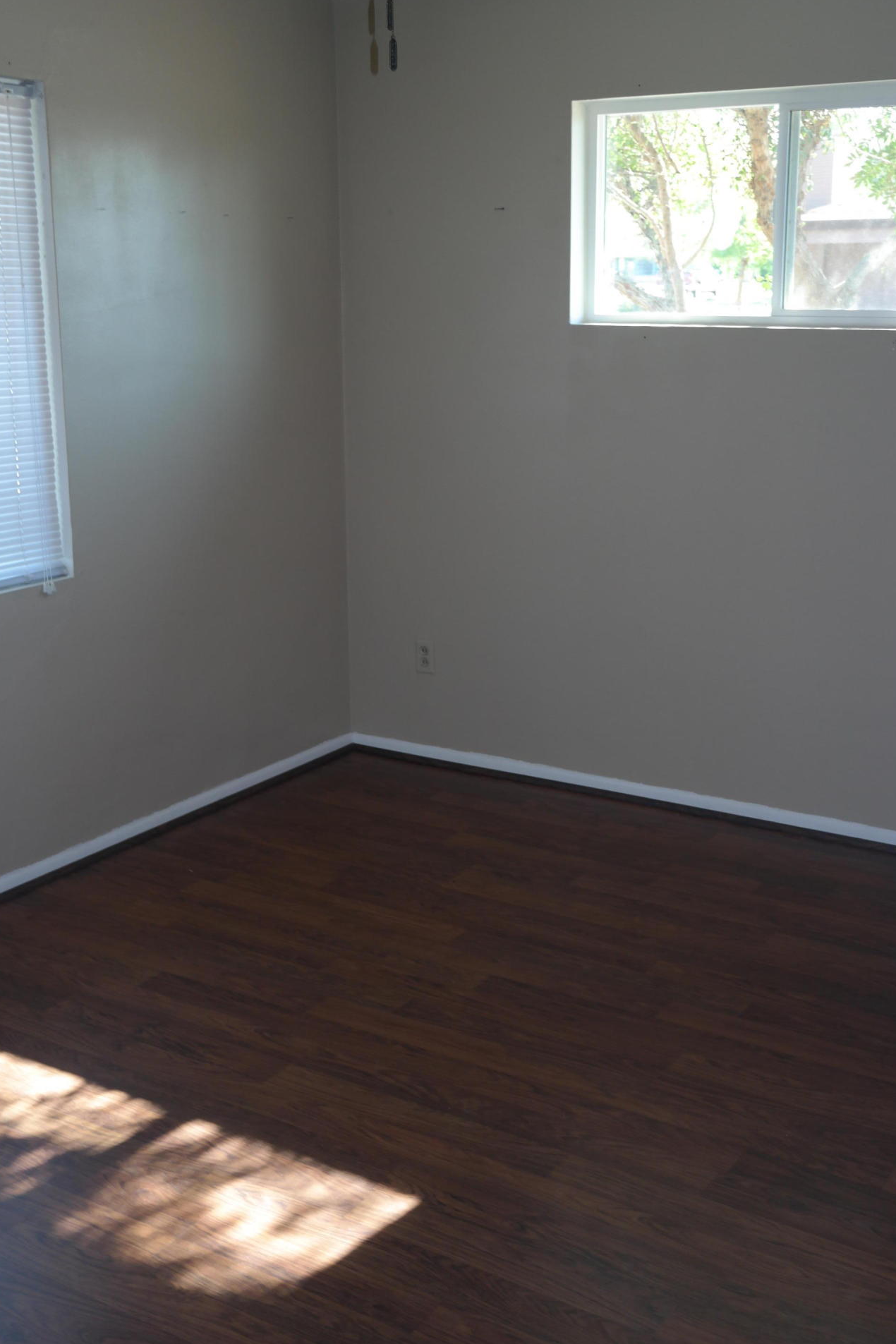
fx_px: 1568
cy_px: 641
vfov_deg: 46.4
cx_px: 460
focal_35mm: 42
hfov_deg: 31.9
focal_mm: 26
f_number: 4
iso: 400
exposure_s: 1/50
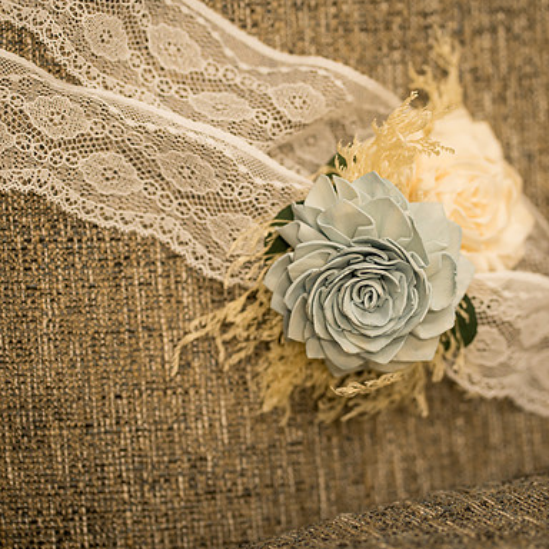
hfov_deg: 16.0
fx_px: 1956
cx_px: 266
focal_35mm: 109
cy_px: 275
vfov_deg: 16.0
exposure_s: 1/200
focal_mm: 85
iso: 640
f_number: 2.8
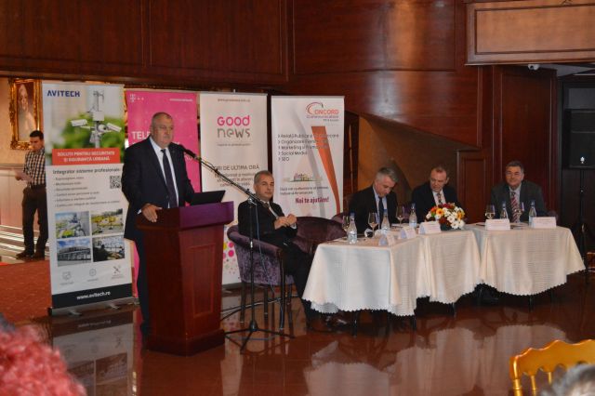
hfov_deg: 38.9
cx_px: 298
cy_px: 198
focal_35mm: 51
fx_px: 842
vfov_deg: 26.5
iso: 3200
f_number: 4.5
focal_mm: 34
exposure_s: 1/60
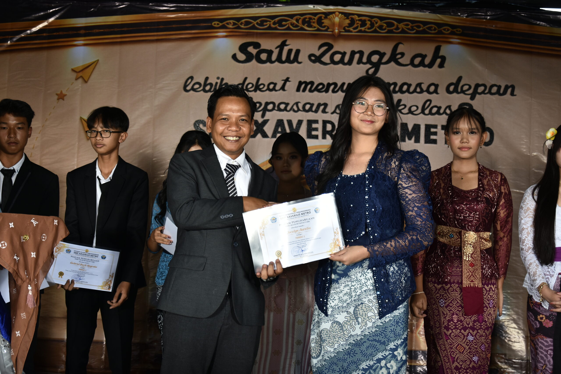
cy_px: 187
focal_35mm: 52
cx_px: 280
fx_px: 818
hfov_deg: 37.8
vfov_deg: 25.8
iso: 250
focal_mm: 35
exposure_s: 1/250
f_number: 5
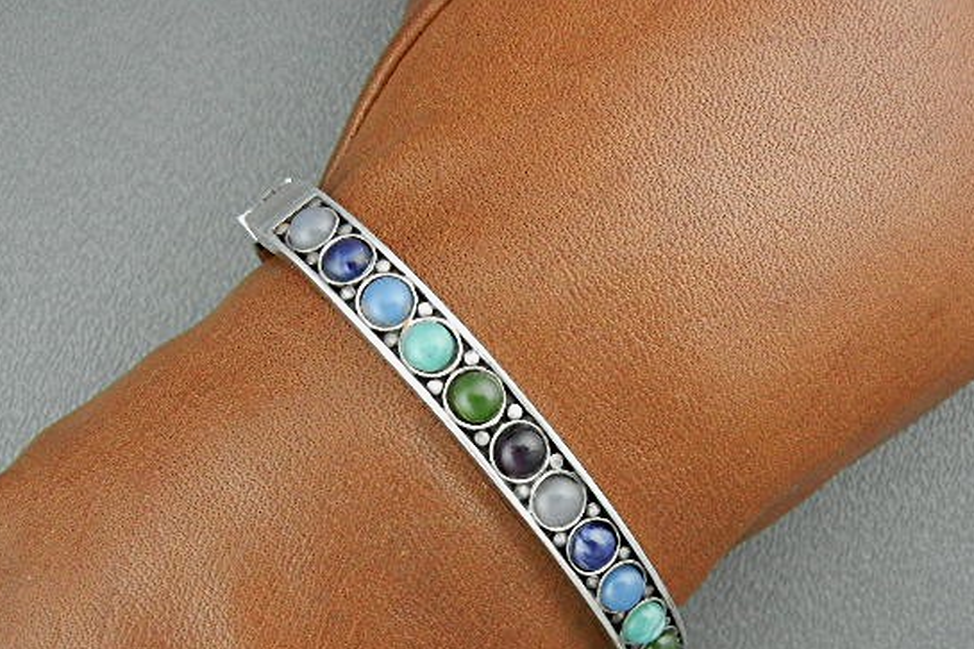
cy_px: 427
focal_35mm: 55
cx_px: 502
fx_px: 1488
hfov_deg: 36.3
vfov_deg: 24.5
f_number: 3.8
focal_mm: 8.1
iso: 200
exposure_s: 1/3.6
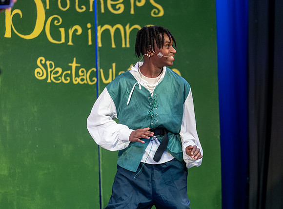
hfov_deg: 8.2
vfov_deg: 6.1
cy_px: 118
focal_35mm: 242
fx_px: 1969
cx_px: 149
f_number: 2.8
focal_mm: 200
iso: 1000
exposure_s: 1/250
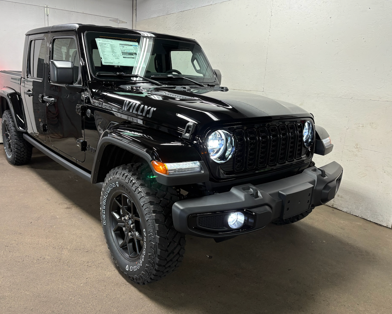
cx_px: 182
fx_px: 325
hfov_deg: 62.1
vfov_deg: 51.5
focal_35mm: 28
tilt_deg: -15.1
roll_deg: -2.8
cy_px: 159
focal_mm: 5.96
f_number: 1.6
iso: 160
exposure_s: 1/60
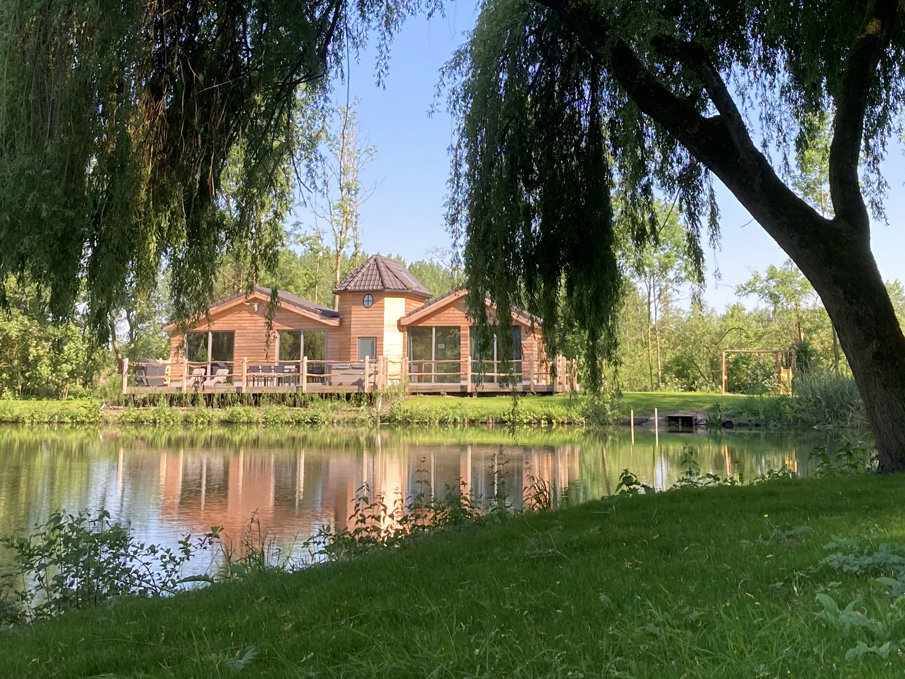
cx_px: 476
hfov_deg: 36.2
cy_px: 80
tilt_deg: +12.4
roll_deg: +0.2
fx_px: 1386
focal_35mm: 53
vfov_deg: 26.7
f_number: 1.8
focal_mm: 3.99
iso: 20
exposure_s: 1/322
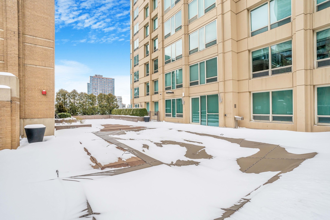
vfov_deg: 73.7
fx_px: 147
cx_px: 165
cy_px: 110
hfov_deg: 96.7
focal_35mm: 16
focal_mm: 16
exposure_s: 1/400
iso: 640
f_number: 9
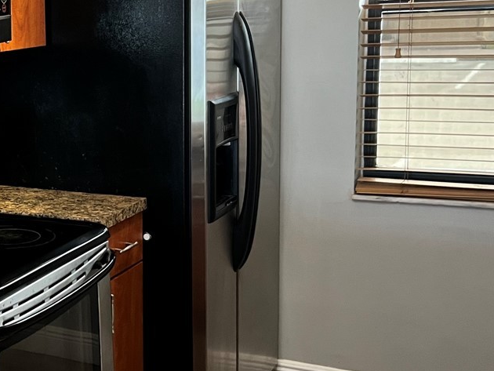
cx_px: -58
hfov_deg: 26.8
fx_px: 942
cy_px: 169
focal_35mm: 66
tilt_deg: -9.2
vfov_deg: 22.3
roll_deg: +3.0
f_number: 1.5
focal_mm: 5.7
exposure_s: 1/60
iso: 250
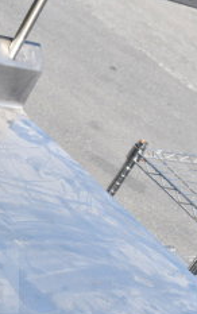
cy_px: 207
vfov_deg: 18.5
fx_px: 960
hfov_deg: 11.1
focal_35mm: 112
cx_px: -134
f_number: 8
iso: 200
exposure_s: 1/250
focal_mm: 28
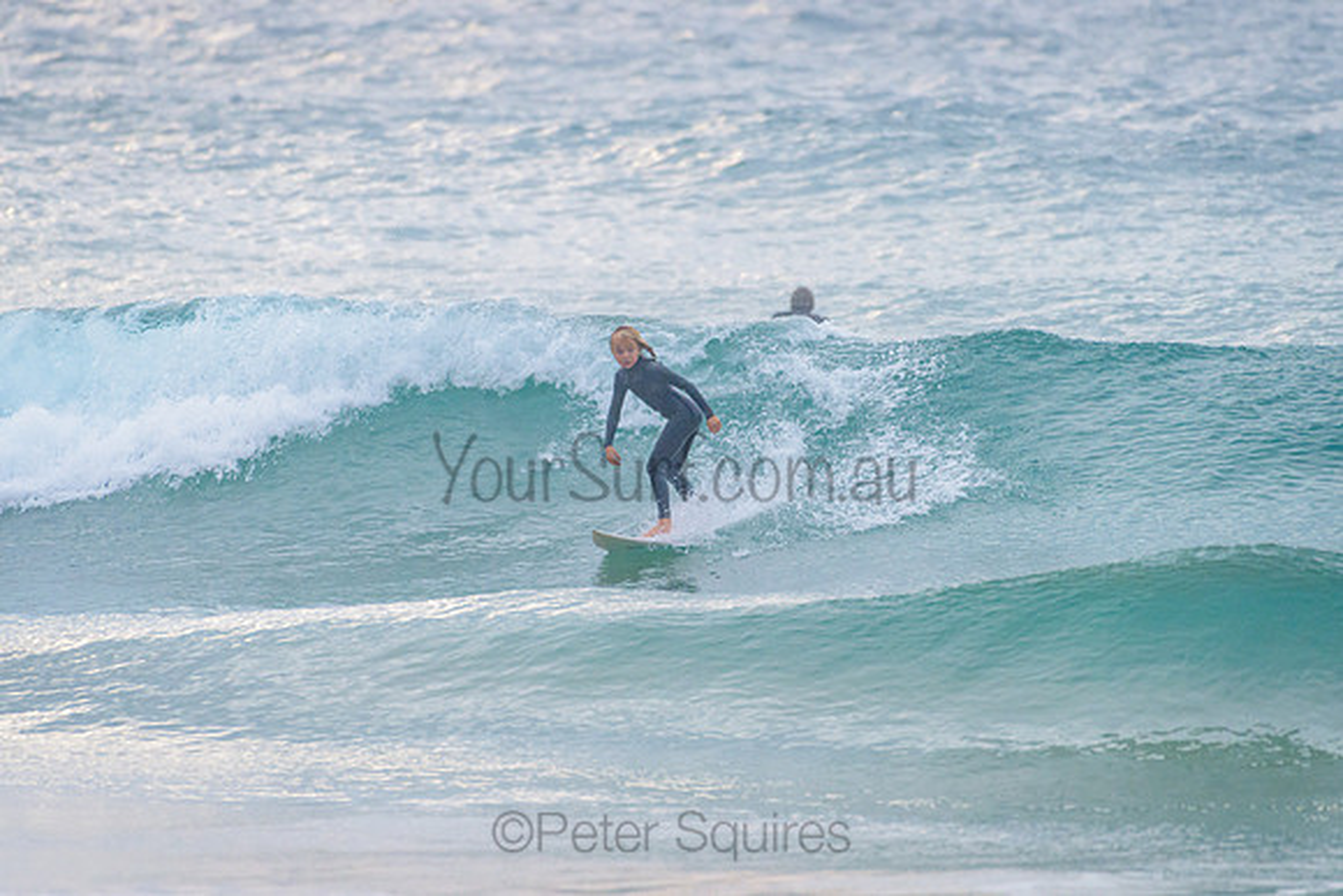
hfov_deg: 3.4
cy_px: 440
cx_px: 651
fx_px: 22878
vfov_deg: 2.2
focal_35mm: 613
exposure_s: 1/1600
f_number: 5.6
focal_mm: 500
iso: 900
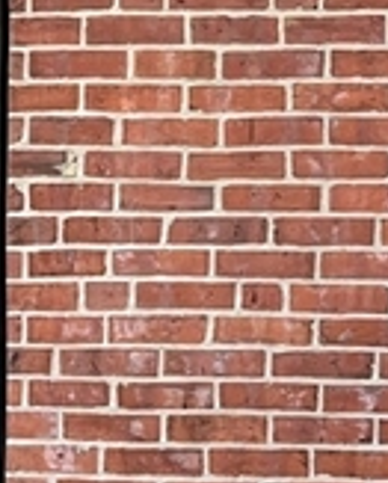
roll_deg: +0.3
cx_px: -80
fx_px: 2276
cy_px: 305
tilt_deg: -3.8
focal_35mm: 159
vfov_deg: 12.1
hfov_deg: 9.6
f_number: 1.6
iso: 100
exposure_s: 1/122
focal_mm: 5.1
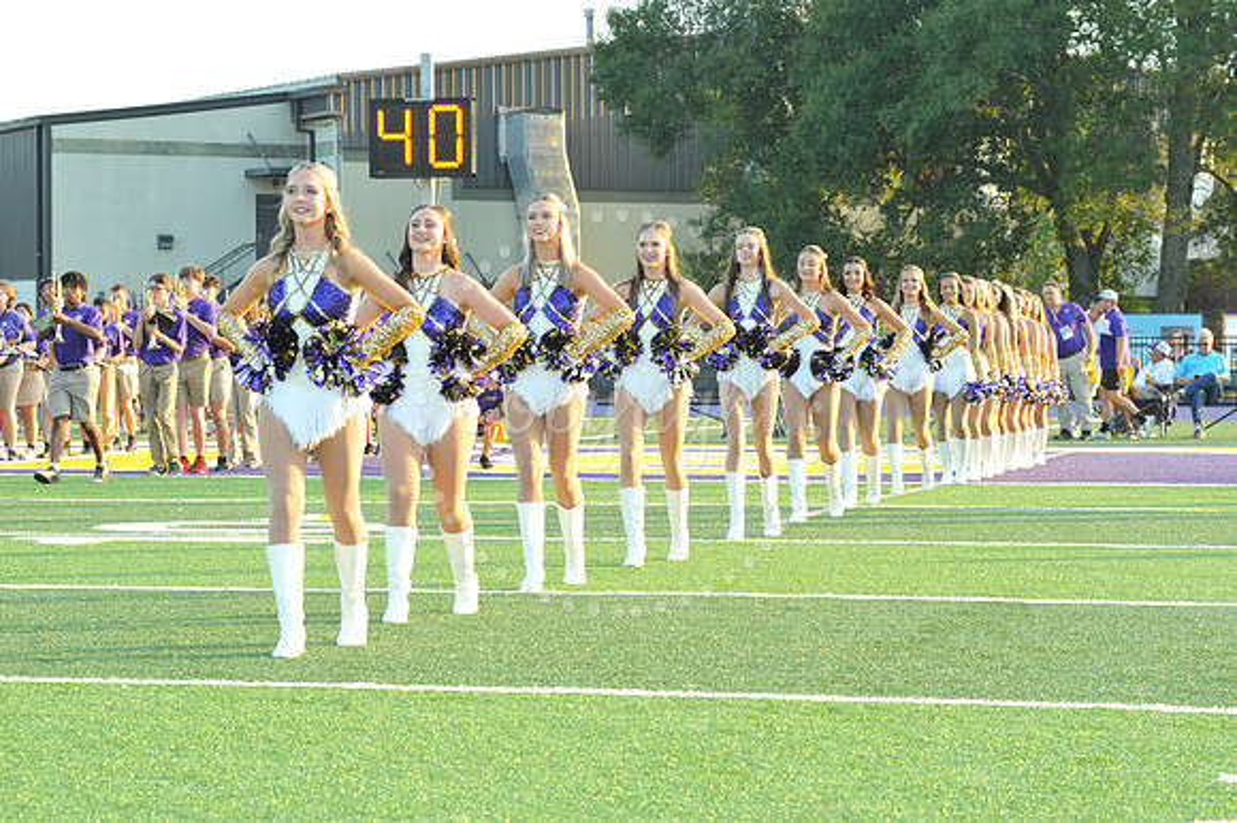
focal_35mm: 105
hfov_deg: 19.5
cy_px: 412
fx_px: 3606
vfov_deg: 13.0
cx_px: 618
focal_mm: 105
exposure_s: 1/125
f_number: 10
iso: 1000
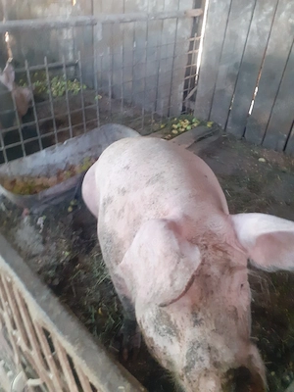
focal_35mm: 27
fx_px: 306
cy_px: 196
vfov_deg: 65.3
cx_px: 147
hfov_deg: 51.4
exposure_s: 1/25
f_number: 1.9
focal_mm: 3.6
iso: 250
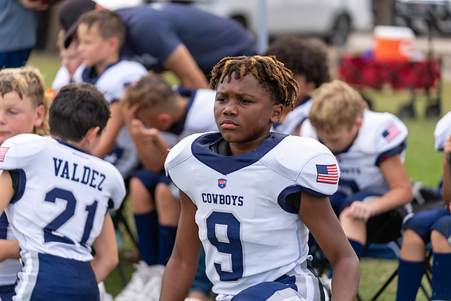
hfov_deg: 17.2
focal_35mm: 119
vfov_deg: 11.5
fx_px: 1491
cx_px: 226
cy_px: 150
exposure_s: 1/500
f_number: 2.8
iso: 100
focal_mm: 119
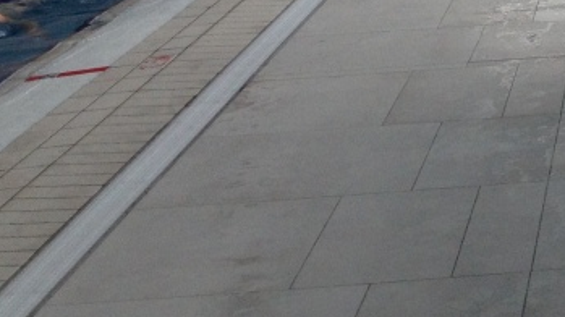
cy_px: -217
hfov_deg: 15.4
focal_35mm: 131
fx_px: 1962
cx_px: 780
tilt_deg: -6.2
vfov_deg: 8.9
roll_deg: +1.9
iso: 64
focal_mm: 4.28
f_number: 2.4
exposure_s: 1/120
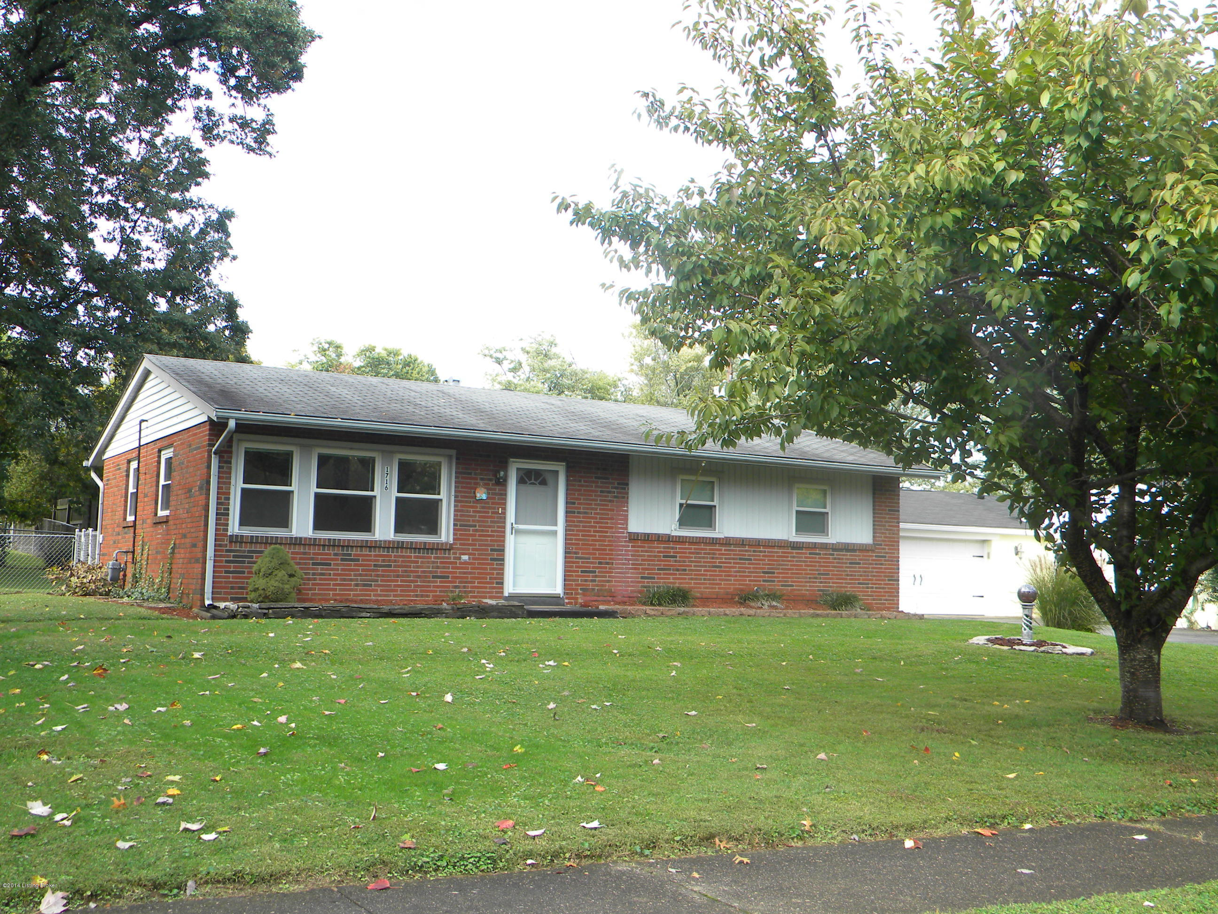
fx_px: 1267
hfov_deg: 51.4
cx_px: 609
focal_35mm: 36
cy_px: 457
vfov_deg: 39.7
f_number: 3.7
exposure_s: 1/162
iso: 80
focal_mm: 6.4
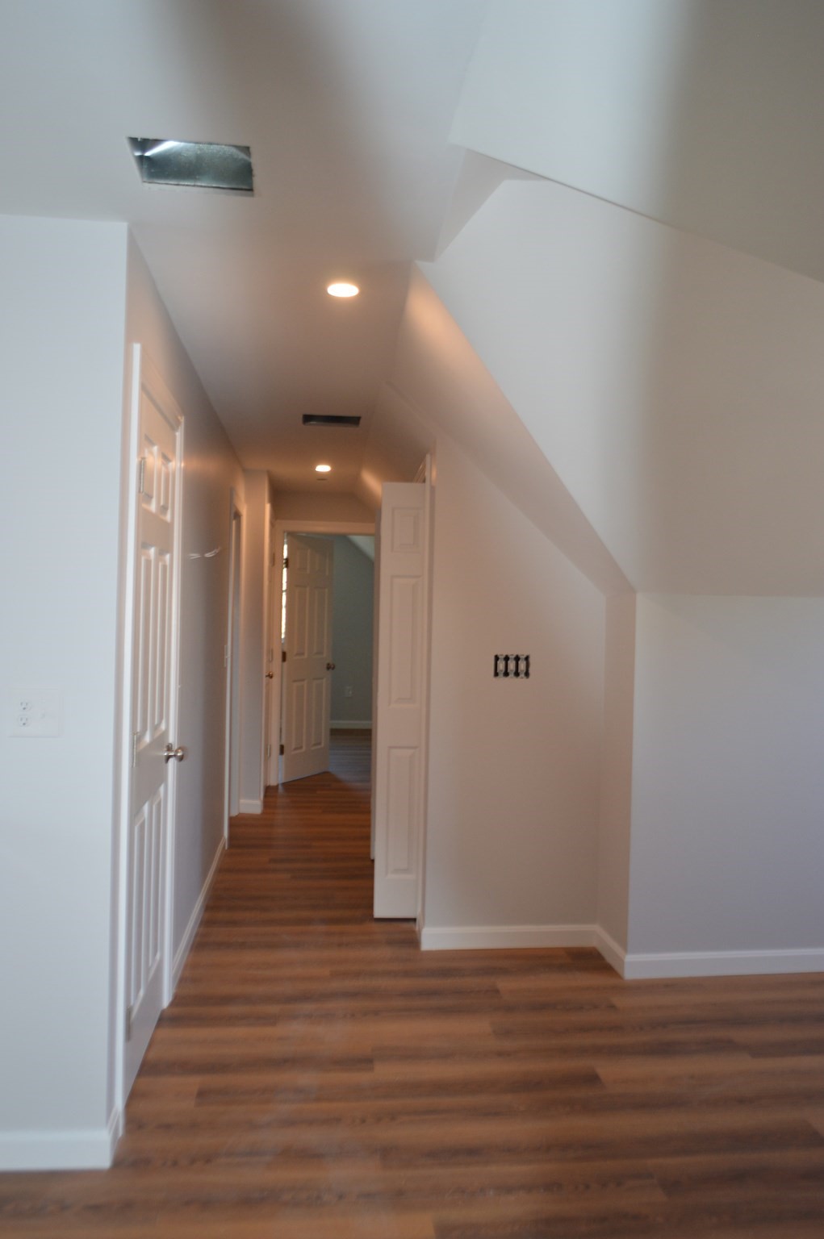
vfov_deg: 67.4
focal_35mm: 27
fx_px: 929
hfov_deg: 47.8
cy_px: 620
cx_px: 412
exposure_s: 1/100
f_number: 4
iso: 400
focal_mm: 18
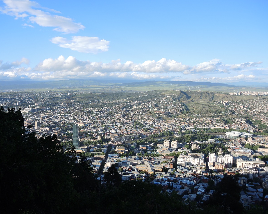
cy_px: 105
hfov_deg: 58.8
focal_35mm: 30
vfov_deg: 48.5
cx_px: 137
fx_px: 238
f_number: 2
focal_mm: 6
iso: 80
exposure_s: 1/1250
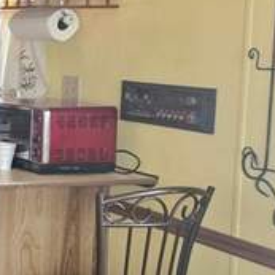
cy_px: 129
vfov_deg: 18.5
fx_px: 845
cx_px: -318
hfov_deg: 14.4
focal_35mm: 94
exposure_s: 1/120
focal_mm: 5.4
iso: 125
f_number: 1.8
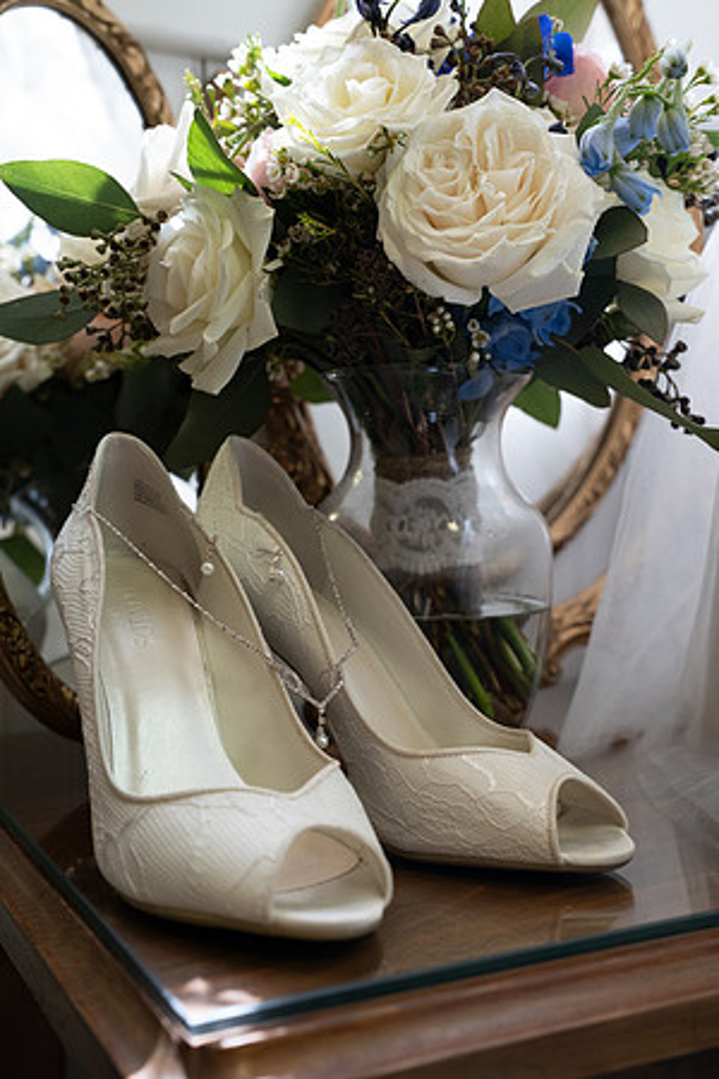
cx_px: 360
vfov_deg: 46.4
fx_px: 1258
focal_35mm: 42
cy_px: 540
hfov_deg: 31.9
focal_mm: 42
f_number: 5
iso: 2500
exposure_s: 1/250
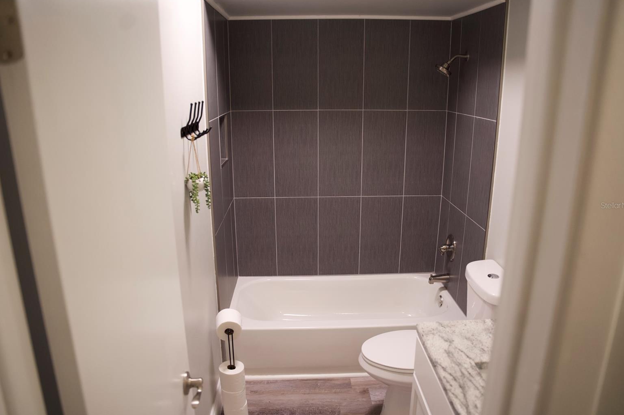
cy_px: 205
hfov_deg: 71.5
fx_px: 433
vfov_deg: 51.3
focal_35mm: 25
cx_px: 312
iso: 1600
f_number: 3.2
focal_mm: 24
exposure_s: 1/160
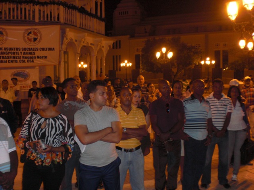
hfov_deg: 49.0
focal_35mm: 38
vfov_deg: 37.7
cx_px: 127
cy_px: 95
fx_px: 279
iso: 200
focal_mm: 6.3
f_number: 3.1
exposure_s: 1/60
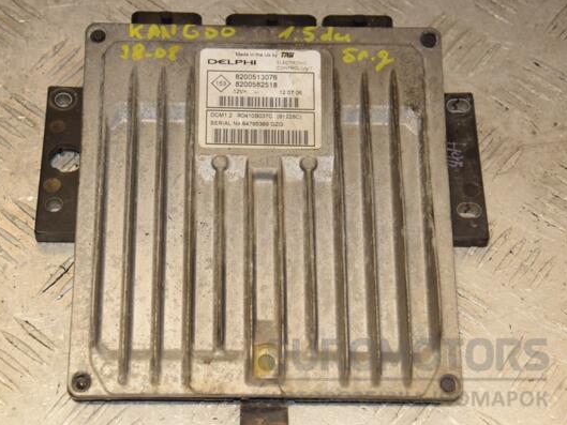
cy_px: 212
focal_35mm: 85
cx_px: 248
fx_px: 1393
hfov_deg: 23.0
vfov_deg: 17.4
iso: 800
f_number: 7.1
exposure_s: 1/200
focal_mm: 52
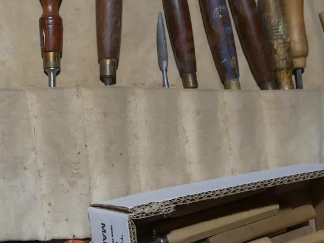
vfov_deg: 18.0
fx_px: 768
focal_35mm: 82
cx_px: 66
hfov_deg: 23.5
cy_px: 138
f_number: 4.6
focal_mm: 21
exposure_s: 1/60
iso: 320
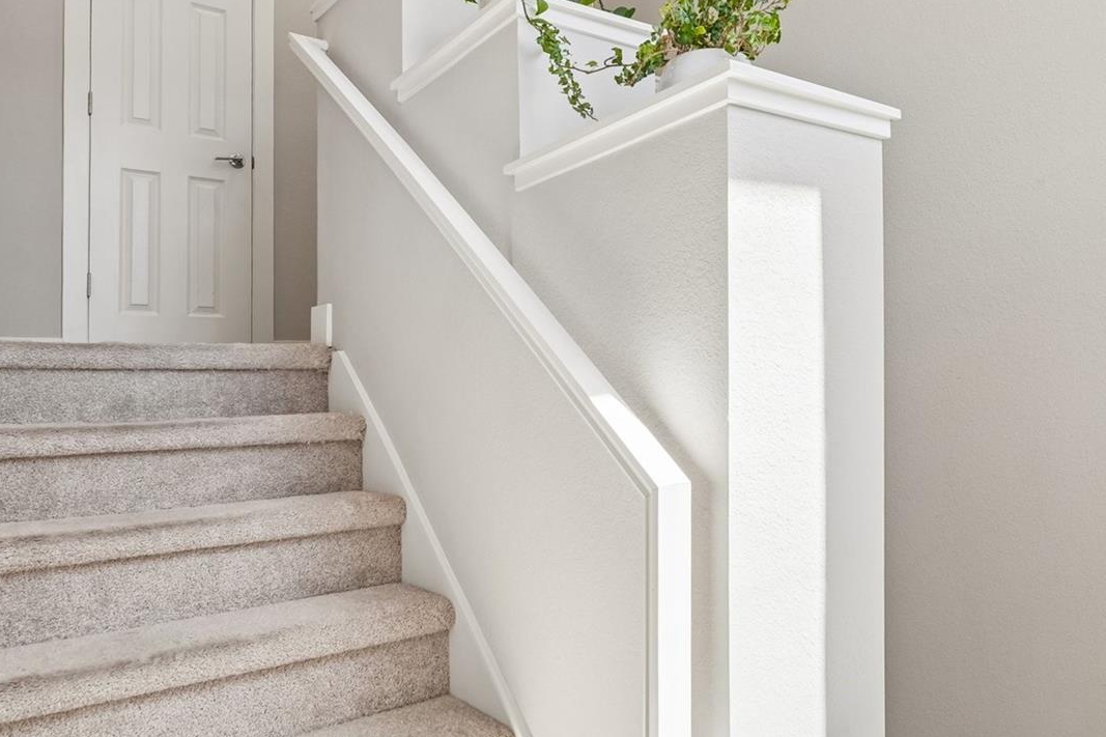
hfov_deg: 71.6
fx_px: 760
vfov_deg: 51.2
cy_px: 281
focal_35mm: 25
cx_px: 642
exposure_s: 1/60
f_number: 8
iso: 100
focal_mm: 11
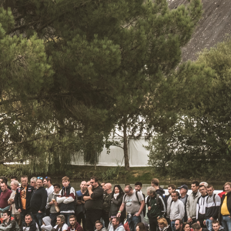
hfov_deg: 3.9
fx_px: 3352
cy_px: 254
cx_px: 15
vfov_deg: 3.9
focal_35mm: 444
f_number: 5.6
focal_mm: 77
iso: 400
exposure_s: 1/160
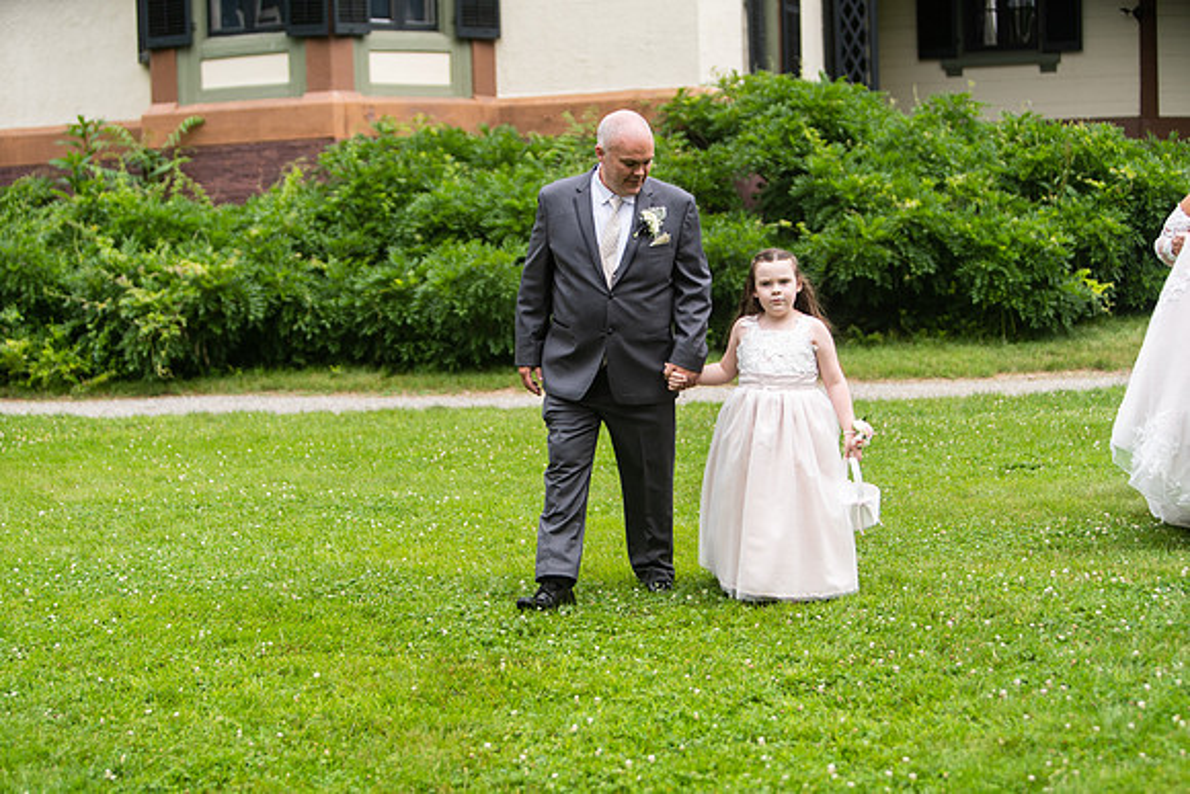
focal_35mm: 70
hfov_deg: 28.8
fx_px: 2314
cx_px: 595
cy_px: 397
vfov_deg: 19.5
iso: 200
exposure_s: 1/1000
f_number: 2.8
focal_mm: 70
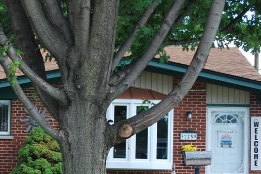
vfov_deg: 11.5
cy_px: 148
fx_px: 863
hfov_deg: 16.9
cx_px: 22
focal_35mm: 119
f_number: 5.6
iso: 140
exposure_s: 1/125
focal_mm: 40
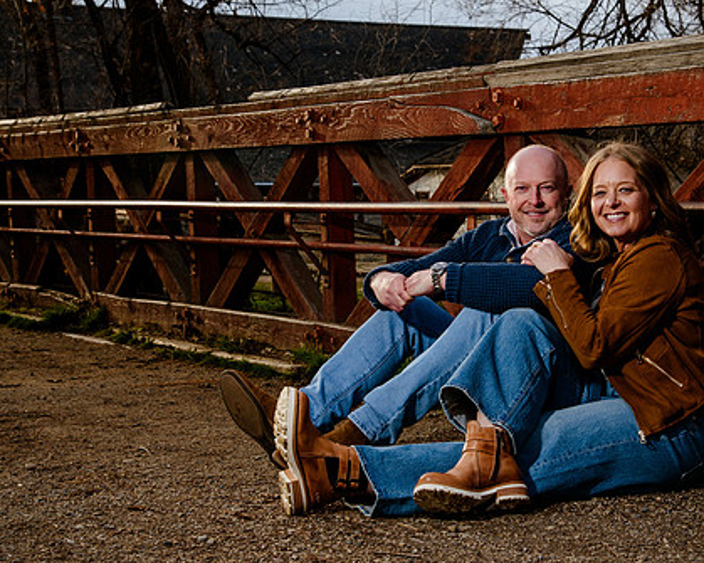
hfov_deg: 23.6
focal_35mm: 80
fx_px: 1666
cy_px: 259
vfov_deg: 19.2
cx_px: 519
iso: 250
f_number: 9
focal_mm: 55
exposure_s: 1/160
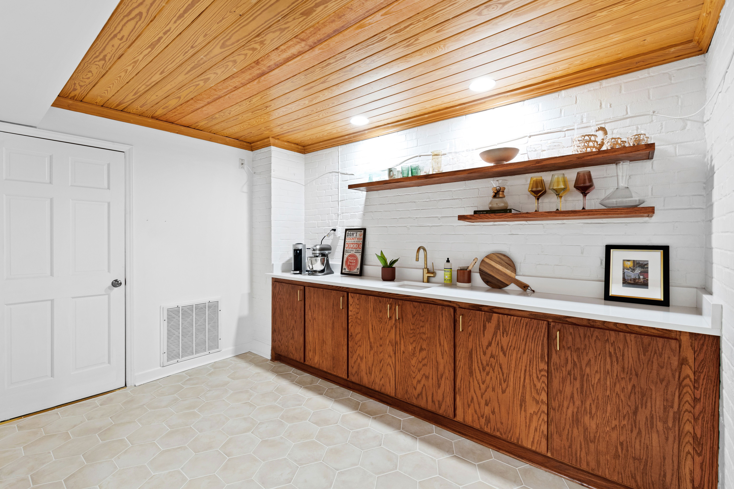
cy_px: 244
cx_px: 367
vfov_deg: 77.3
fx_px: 306
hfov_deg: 100.4
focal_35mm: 15
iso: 100
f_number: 8
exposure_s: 1
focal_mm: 10
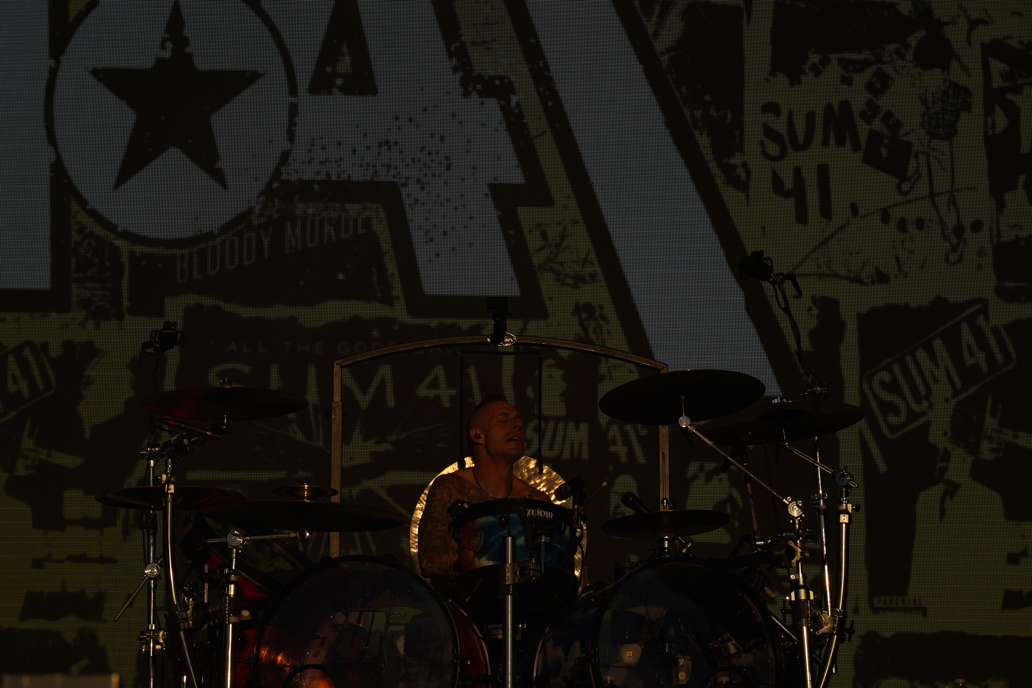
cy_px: 344
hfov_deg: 19.5
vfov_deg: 13.0
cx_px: 516
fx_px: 3010
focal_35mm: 105
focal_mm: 105
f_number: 8
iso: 100
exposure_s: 1/1250
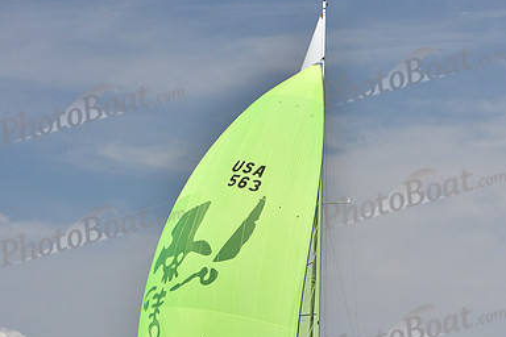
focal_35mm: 219
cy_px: 283
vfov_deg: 6.3
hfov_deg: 9.4
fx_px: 3078
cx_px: 254
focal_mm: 145
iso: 400
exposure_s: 1/800
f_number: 8
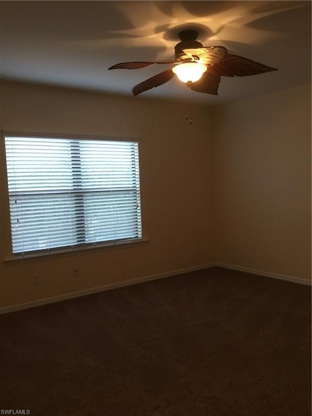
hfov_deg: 45.4
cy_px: 208
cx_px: 156
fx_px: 373
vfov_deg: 58.4
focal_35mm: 31
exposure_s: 1/30
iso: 125
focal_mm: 3.3
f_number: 2.4
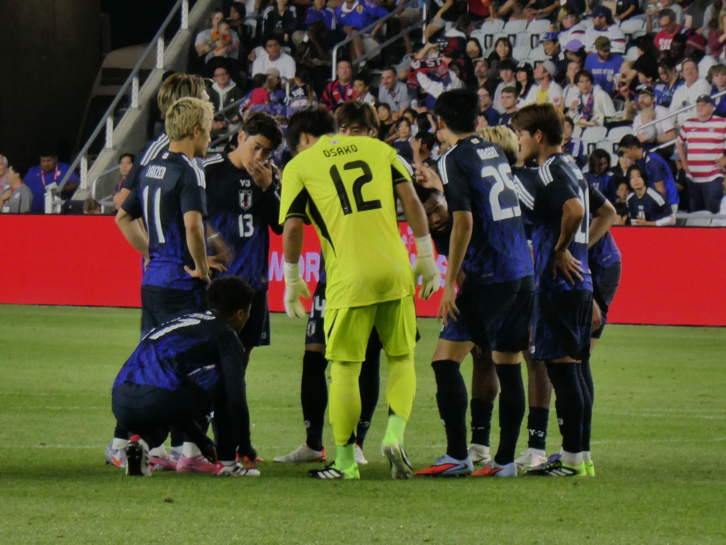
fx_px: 7278
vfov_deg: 4.3
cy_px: 272
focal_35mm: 347
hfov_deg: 5.7
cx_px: 363
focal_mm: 62.1
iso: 320
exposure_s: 1/40
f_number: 6
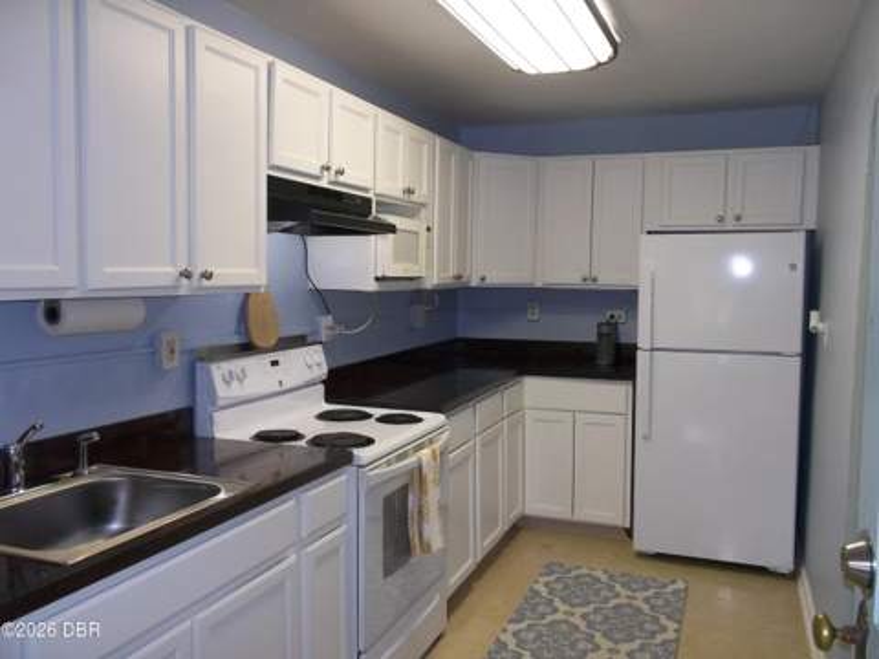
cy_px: 330
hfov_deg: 61.7
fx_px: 736
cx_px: 440
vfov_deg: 48.2
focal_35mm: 29
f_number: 3.3
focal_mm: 4.1
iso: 160
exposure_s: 1/30
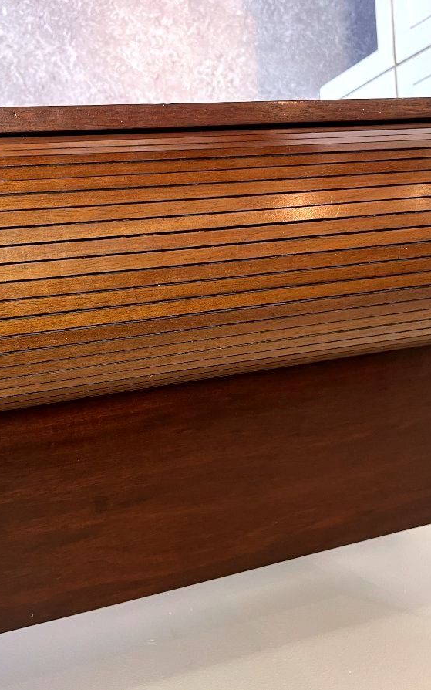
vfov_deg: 52.7
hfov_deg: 34.4
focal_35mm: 37
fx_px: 695
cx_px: 181
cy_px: 345
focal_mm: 5.1
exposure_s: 1/50
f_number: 1.6
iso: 125
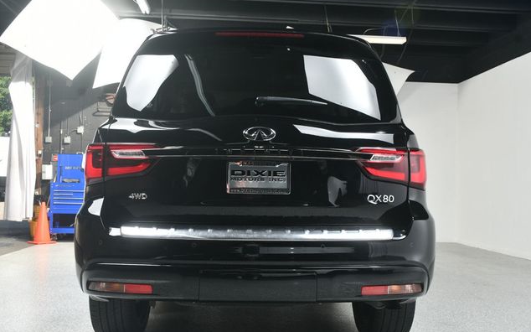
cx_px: 267
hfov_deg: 52.8
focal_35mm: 37
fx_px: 535
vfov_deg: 34.4
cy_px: 172
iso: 100
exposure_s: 1/160
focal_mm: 24
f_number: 8
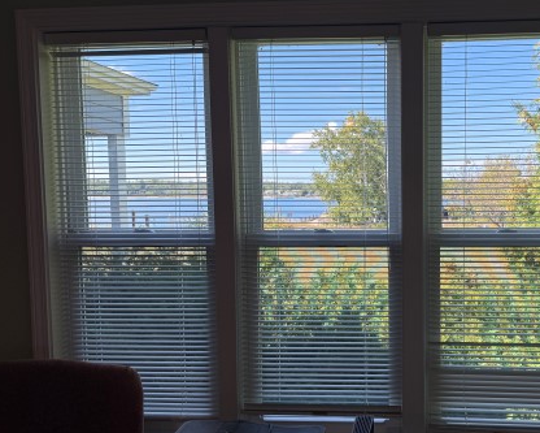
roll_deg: +0.1
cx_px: 402
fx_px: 575
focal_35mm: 36
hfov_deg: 48.4
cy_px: 237
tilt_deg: -3.1
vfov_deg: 41.1
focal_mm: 6.76
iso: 100
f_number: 1.78
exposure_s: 1/677
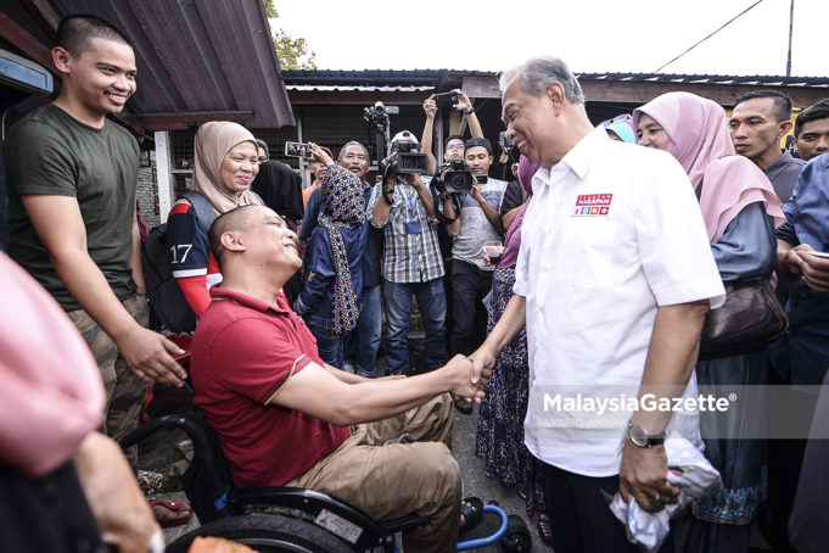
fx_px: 437
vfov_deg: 64.6
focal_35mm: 19
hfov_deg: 86.9
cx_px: 414
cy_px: 276
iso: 250
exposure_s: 1/250
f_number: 3.2
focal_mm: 19
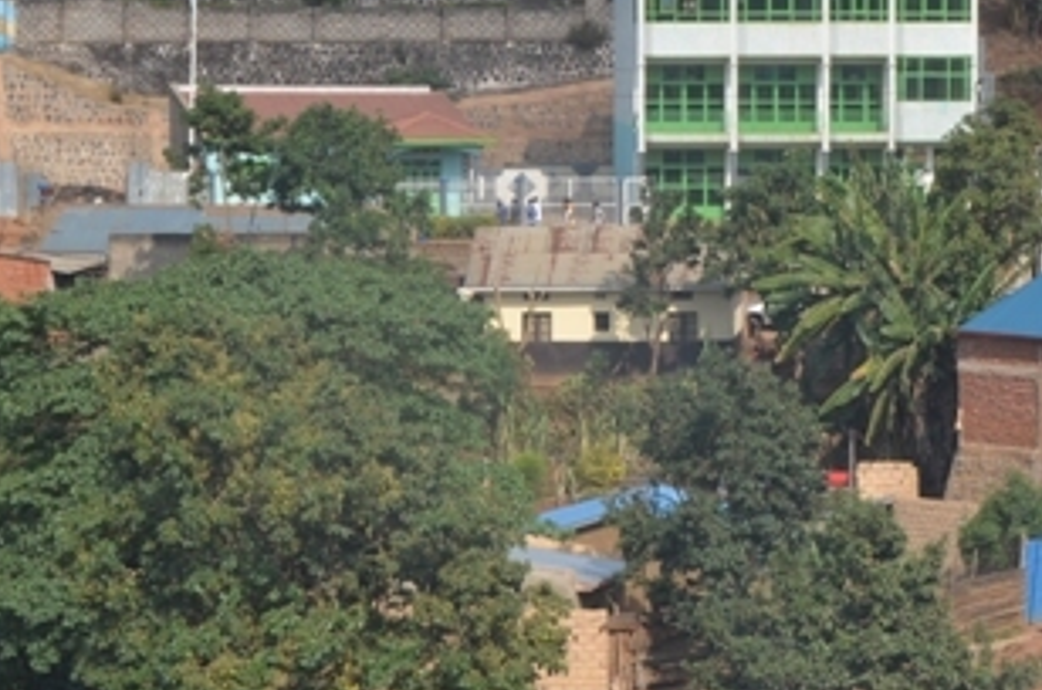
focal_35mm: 195
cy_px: 44
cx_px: 880
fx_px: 5632
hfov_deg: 10.5
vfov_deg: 7.0
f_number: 8
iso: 125
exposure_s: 1/250
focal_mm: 50
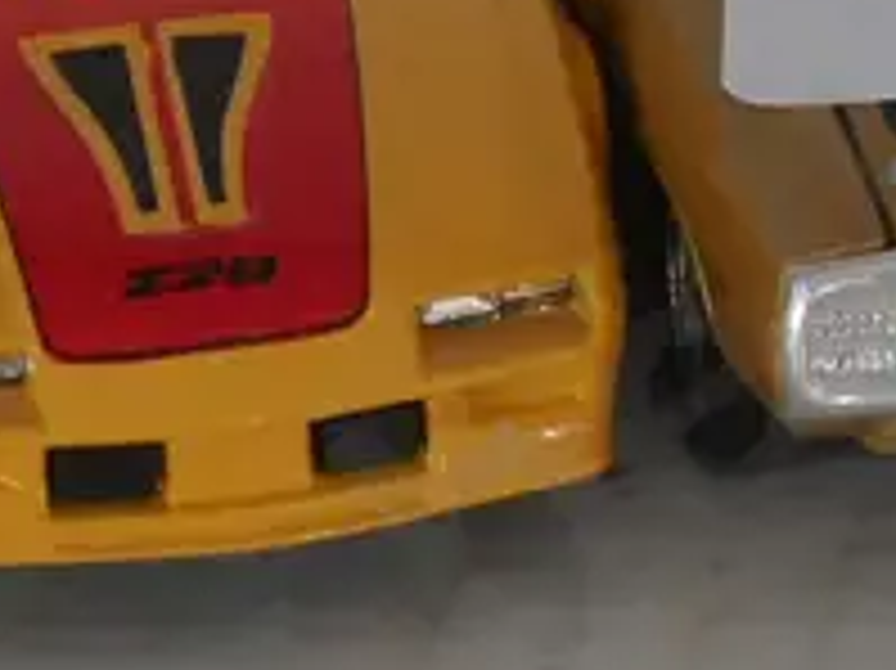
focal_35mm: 288
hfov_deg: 6.8
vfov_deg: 5.1
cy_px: -139
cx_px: 1423
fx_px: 7450
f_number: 5.3
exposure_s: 1/50
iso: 3200
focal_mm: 28
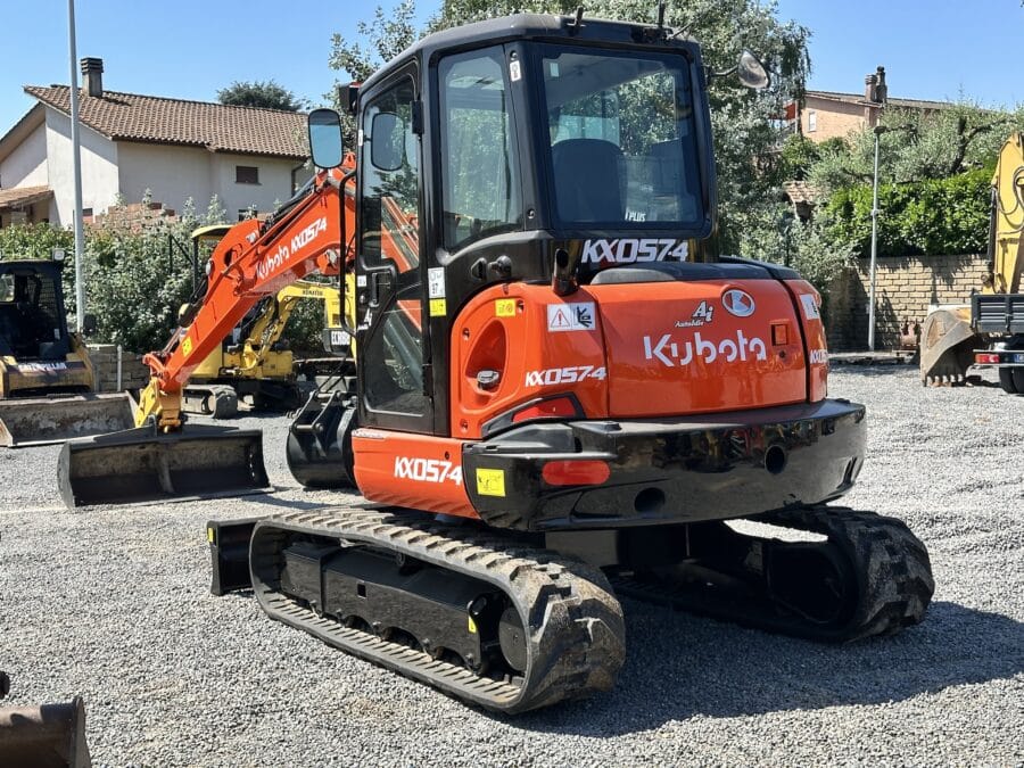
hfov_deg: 39.7
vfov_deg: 30.3
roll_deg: +0.5
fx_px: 1420
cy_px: 384
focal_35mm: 48
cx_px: 512
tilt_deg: -1.8
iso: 64
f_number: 1.78
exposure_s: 1/1695
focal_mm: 6.86
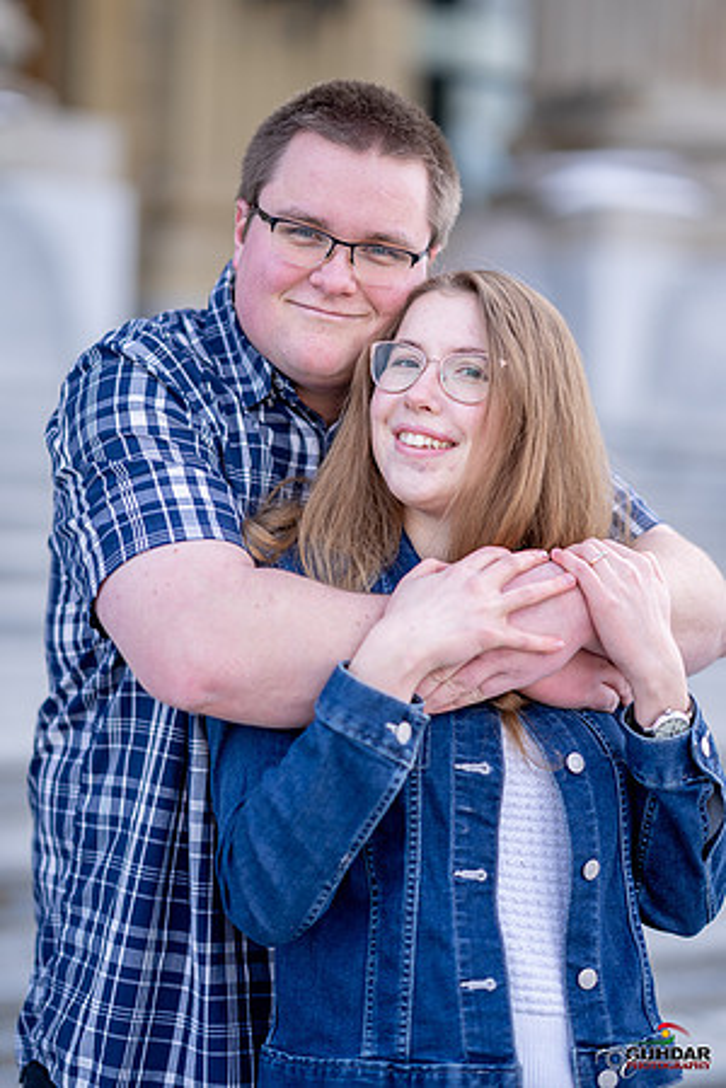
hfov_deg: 16.1
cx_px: 363
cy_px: 544
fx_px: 2571
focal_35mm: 85
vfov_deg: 23.9
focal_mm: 85
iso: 160
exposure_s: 1/1600
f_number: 1.4
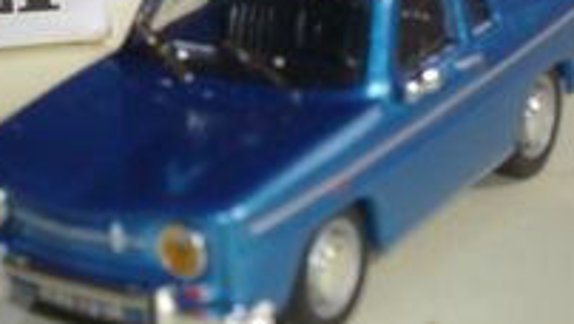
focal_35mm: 136
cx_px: 117
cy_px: 65
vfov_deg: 8.9
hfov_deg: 15.7
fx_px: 2072
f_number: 4.7
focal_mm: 11.2
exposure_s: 1/60
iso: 200
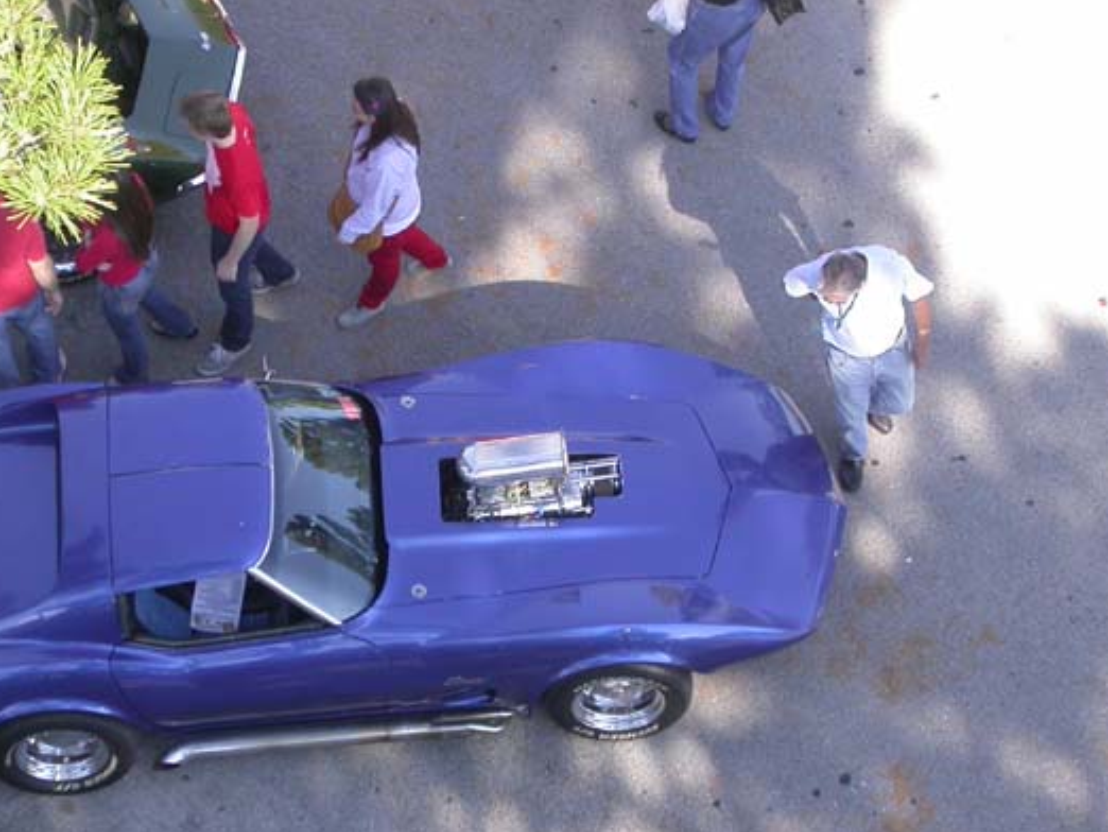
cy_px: 531
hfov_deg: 13.4
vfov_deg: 10.1
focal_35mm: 147
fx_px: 4707
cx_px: 359
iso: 100
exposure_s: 1/185
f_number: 3.9
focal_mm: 20
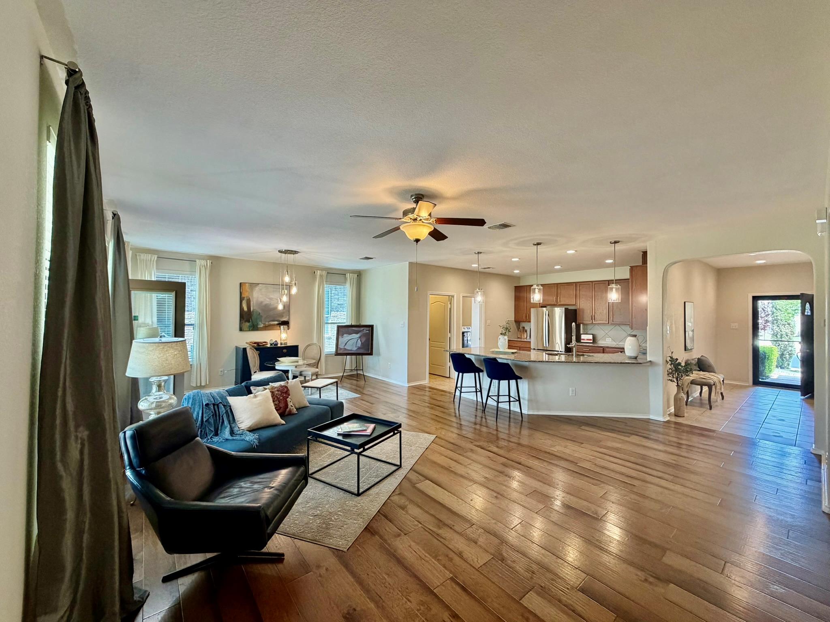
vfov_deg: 85.7
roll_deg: +0.1
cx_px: 415
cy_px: 311
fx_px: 336
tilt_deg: +1.5
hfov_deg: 102.1
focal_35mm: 14
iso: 250
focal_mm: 2.22
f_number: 2.2
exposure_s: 1/120
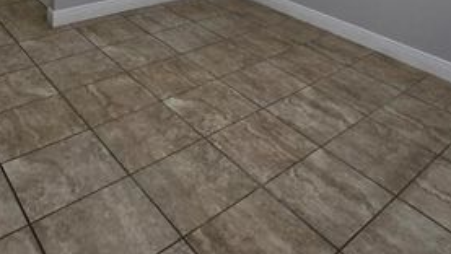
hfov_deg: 55.1
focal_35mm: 36
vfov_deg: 25.2
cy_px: -124
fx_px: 431
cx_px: 255
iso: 40
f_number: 2.2
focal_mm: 1.7
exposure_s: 1/60
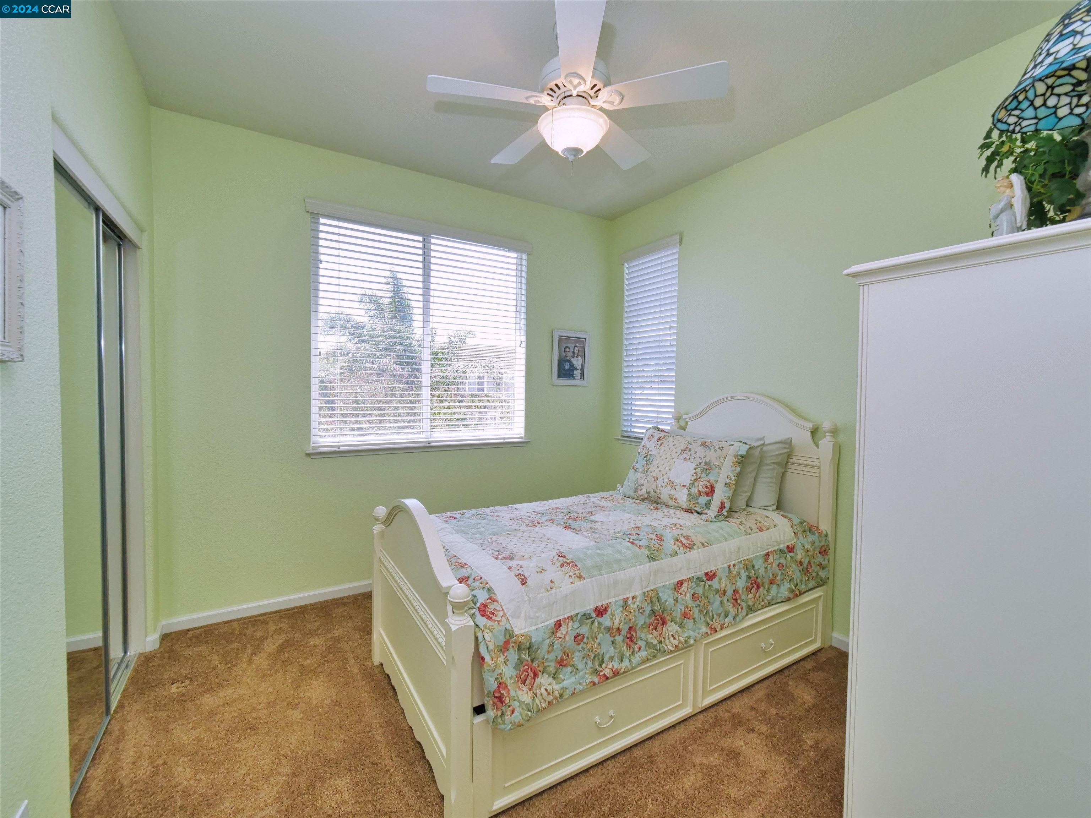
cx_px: 546
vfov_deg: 85.7
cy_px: 409
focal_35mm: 14
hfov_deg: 102.1
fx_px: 441
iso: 800
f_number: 7.1
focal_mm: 7
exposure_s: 1/160
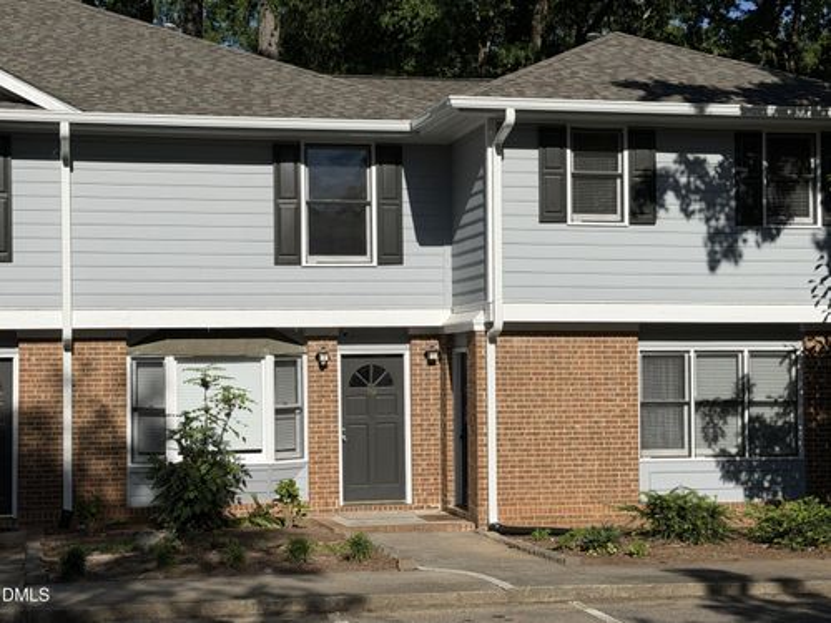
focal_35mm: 60
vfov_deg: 24.4
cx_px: 416
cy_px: 312
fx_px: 1440
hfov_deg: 32.2
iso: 80
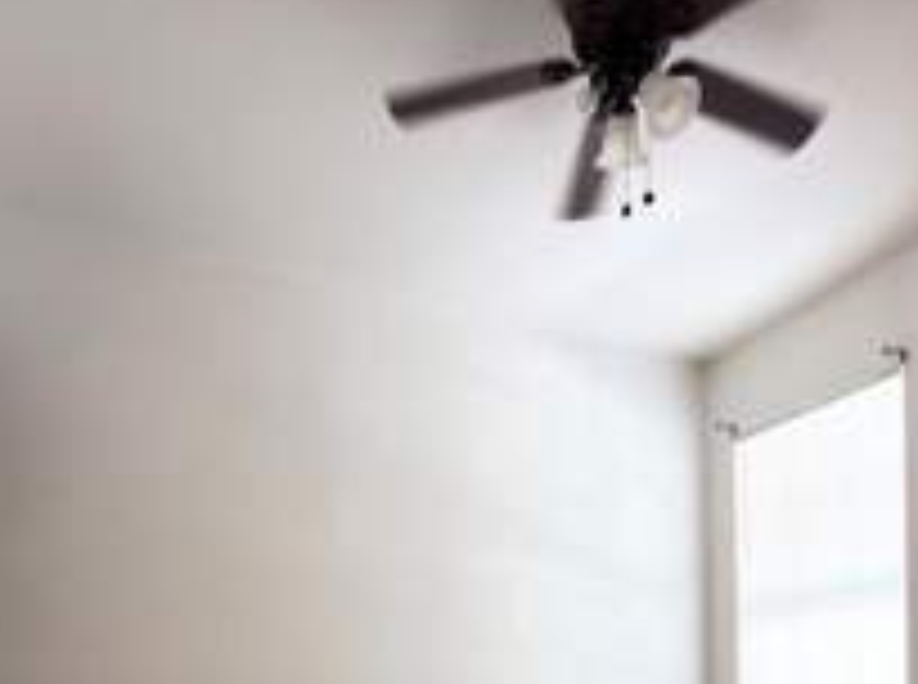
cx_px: 540
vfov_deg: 37.6
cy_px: 704
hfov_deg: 55.1
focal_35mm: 33
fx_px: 873
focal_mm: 2.22
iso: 250
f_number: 2.2
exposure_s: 1/27
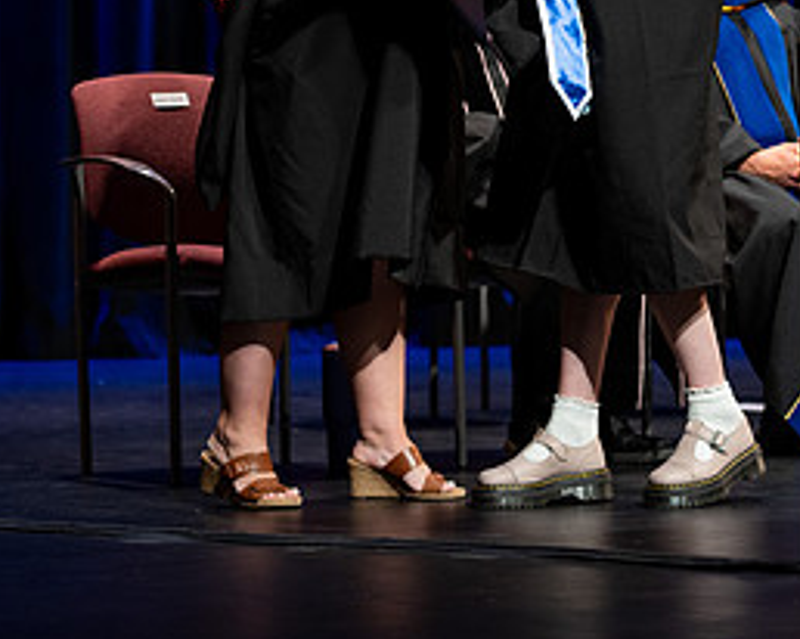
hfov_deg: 13.0
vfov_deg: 10.4
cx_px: 378
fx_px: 3502
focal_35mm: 148
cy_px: 67
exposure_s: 1/250
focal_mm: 70
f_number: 2.8
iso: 500
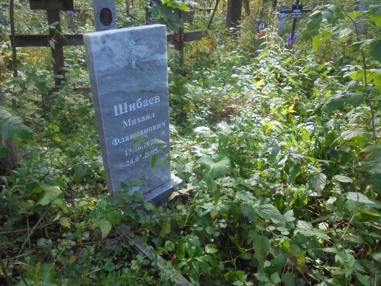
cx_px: 185
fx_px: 297
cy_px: 148
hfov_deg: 65.3
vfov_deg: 51.4
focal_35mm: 27
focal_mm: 4.6
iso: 400
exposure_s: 1/160
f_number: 3.5
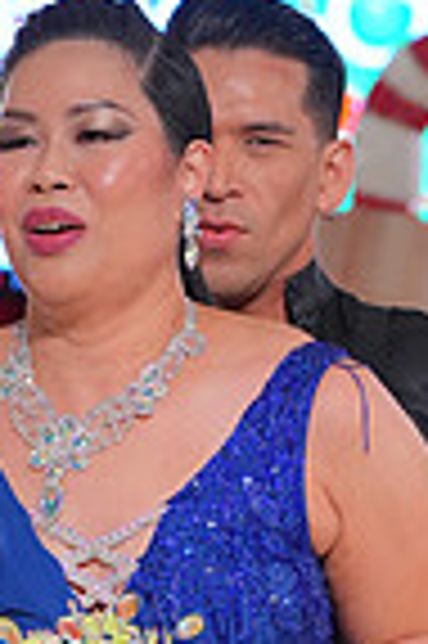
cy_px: 887
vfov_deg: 7.2
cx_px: 88
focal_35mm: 284
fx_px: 5077
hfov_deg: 4.8
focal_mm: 70
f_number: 4
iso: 2500
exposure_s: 1/400
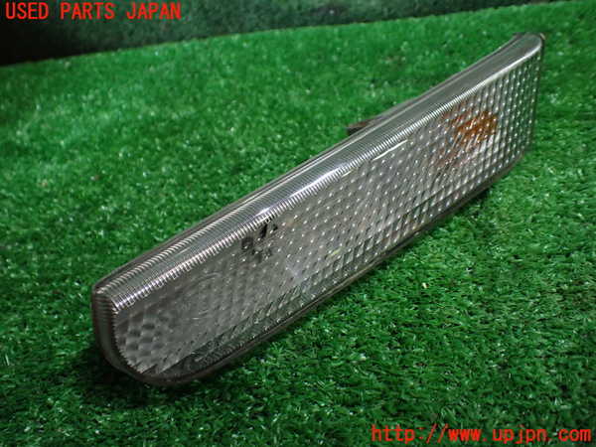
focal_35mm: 30
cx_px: 298
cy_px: 224
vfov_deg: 46.8
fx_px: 517
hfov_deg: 60.0
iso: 800
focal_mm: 5.4
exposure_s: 1/125
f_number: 2.3
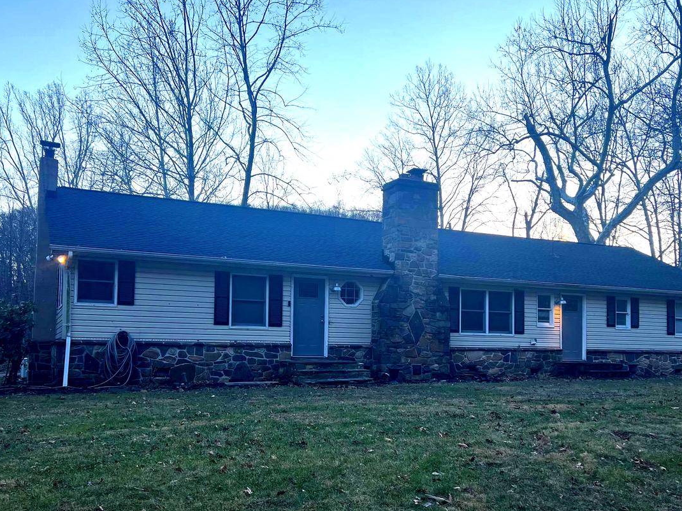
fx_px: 689
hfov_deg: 52.6
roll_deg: -0.3
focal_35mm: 35
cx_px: 349
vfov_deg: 40.4
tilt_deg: +3.3
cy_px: 316
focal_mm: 5.7
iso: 50
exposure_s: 1/840
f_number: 1.5
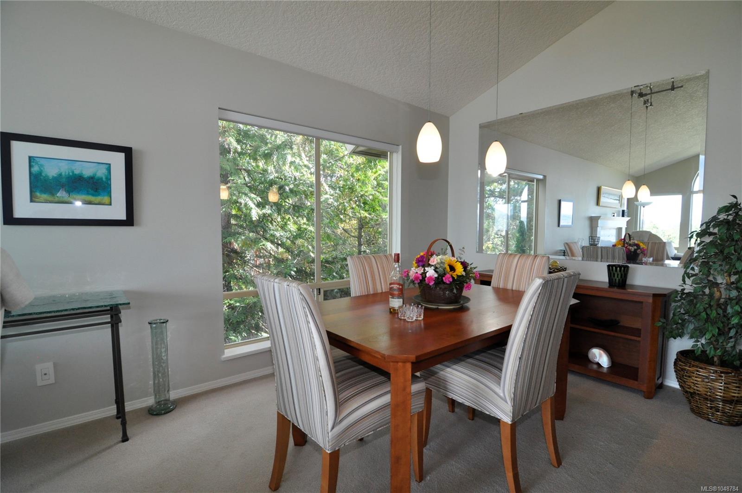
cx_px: 371
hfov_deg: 95.1
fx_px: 340
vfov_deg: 71.9
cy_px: 246
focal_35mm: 16
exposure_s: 1/125
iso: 1000
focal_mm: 11
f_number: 5.6
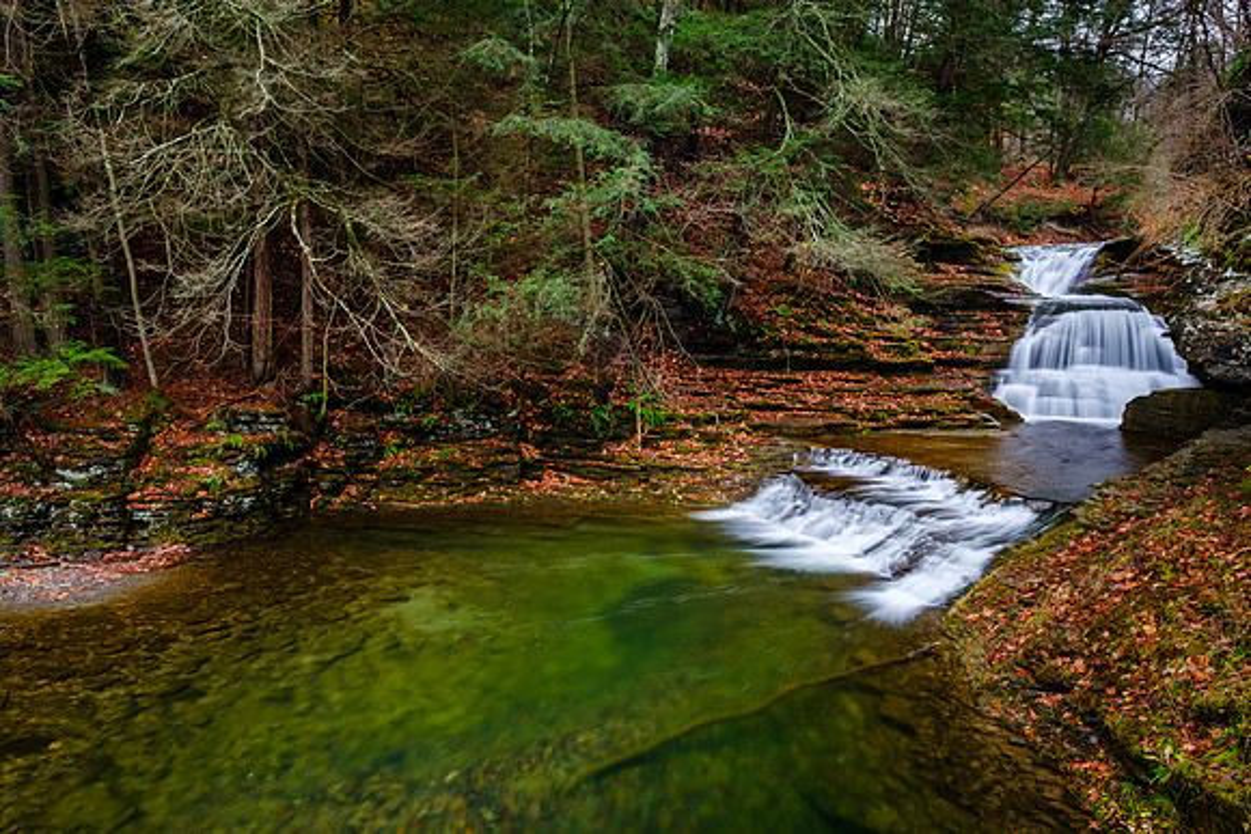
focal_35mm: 24
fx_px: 851
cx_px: 591
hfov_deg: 72.6
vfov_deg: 52.2
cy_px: 444
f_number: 8
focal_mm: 15.1
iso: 160
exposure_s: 1.9
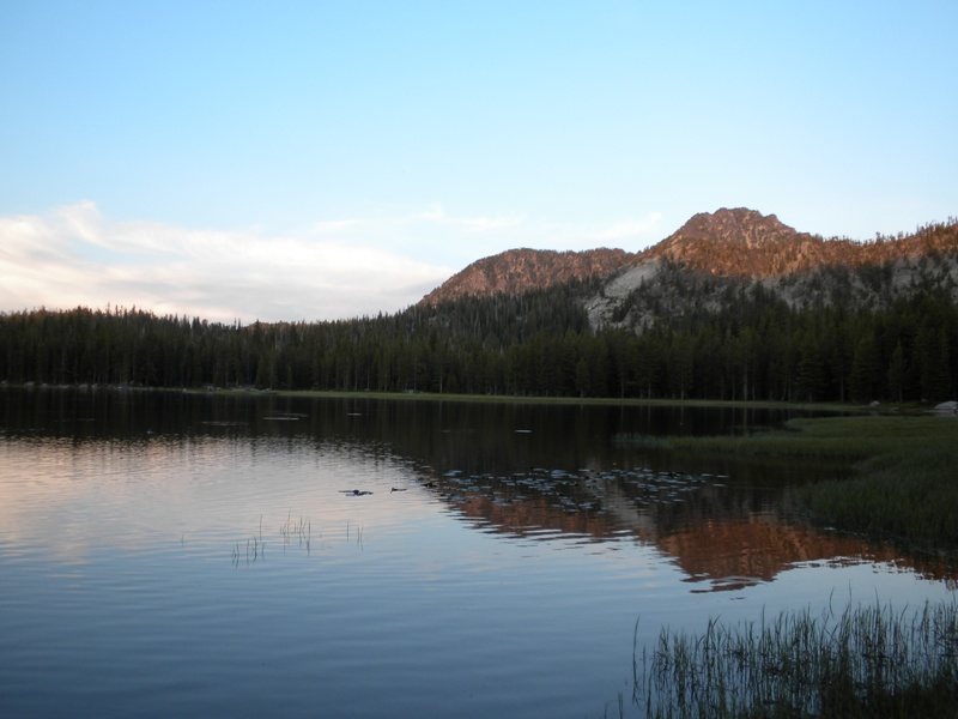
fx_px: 1024
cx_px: 479
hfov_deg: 50.1
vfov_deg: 38.7
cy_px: 360
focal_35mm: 37
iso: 75
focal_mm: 6.6
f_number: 3.5
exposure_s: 1/60
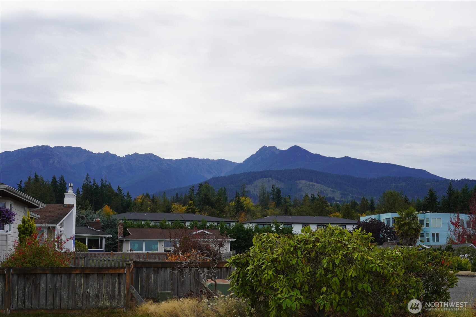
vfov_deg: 22.6
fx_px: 793
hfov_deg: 33.4
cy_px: 158
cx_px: 238
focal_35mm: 60
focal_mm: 40
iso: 100
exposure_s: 1/100
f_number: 13
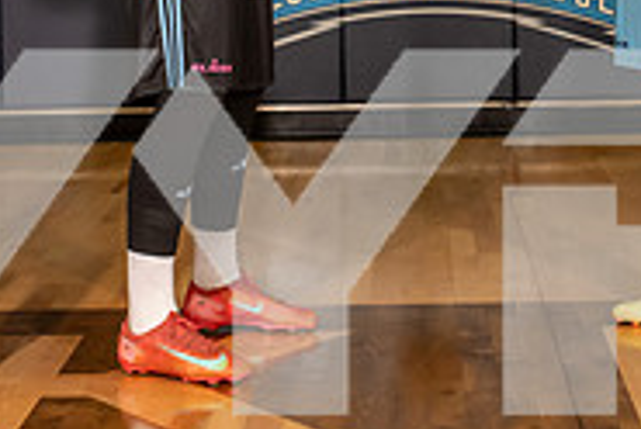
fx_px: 2122
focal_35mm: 119
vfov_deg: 11.2
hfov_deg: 17.1
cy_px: -185
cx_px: 447
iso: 800
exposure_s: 1/320
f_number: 6.3
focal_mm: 38
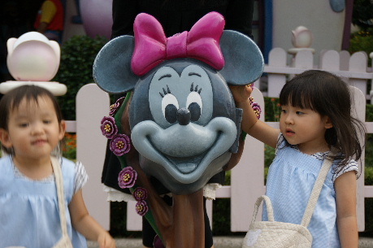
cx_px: 186
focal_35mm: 90
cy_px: 124
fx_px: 931
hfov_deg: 22.6
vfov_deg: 15.2
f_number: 5.6
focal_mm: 60
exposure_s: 1/125
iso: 100
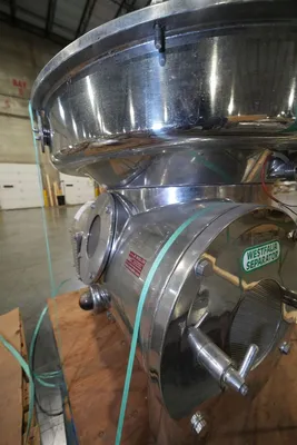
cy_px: 222
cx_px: 148
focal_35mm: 14
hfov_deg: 83.3
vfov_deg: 106.2
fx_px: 167
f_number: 2.8
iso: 2000
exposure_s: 1/160
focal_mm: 9
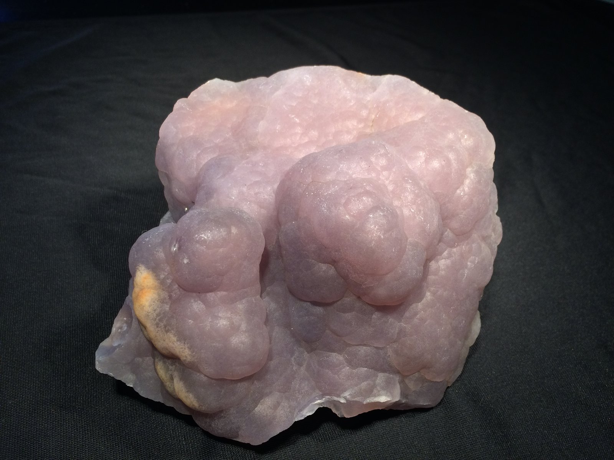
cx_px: 307
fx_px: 514
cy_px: 230
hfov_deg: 61.7
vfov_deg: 48.2
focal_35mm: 29
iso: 64
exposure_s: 1/120
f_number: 2.2
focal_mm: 4.15
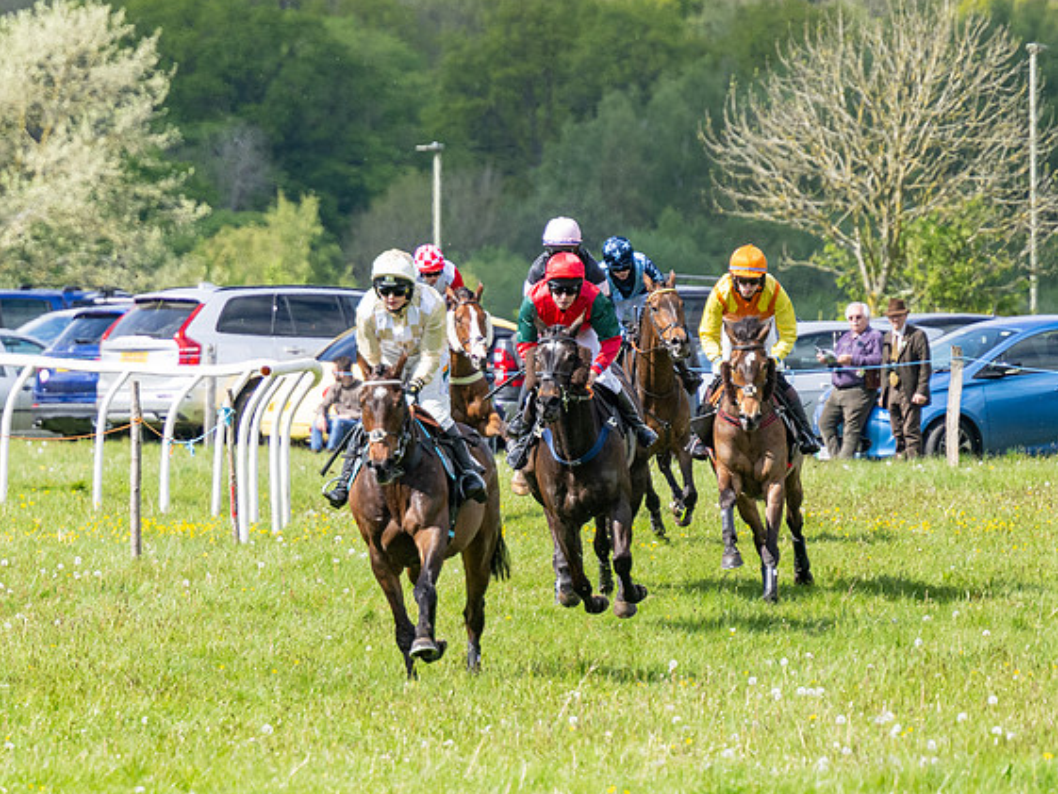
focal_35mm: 471
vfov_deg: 3.2
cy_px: 531
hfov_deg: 4.2
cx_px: 314
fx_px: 14399
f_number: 4
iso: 400
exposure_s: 1/2500
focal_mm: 200
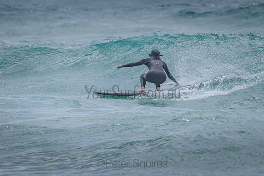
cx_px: 162
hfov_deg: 3.4
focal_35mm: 613
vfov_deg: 2.2
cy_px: 69
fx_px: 4496
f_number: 5.6
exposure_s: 1/2000
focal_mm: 500
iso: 125
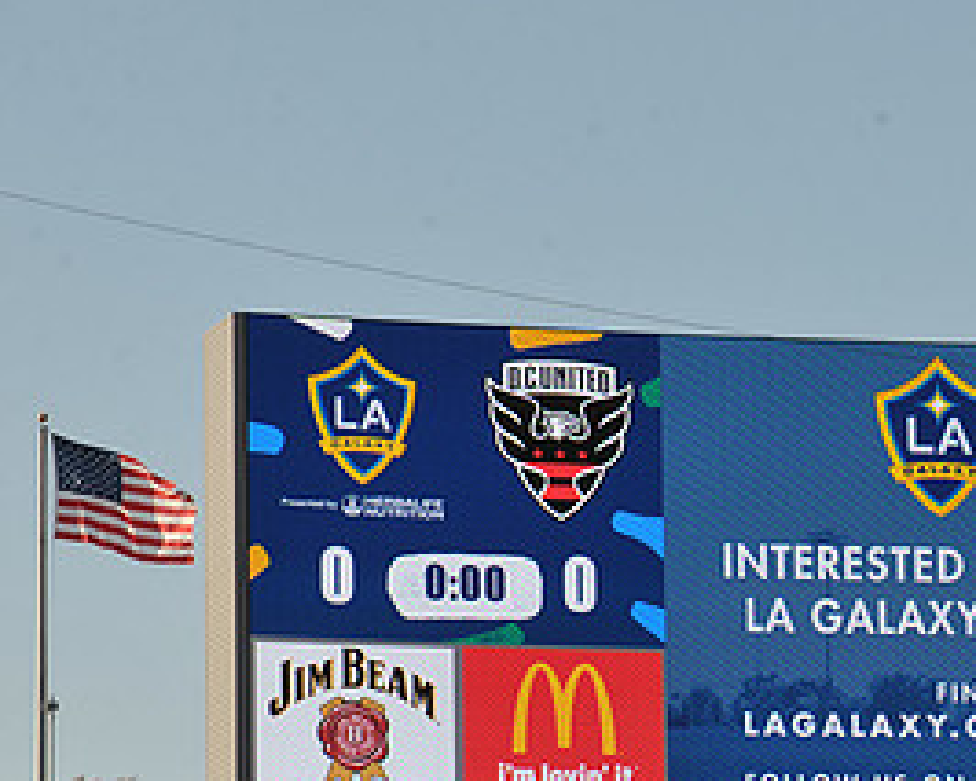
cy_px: 543
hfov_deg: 8.5
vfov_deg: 6.9
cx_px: 1035
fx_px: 6502
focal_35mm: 225
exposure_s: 1/400
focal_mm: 110
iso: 200
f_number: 10
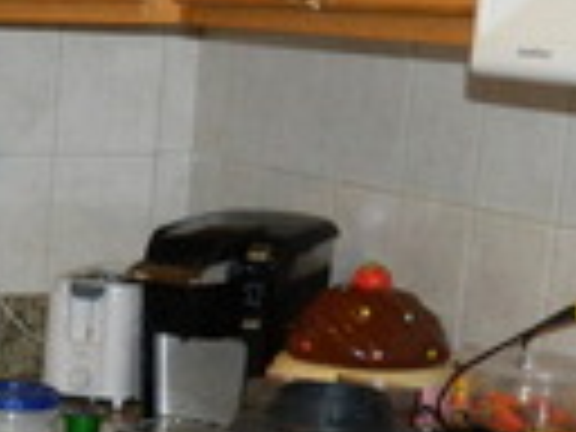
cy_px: 459
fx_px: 2080
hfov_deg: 14.3
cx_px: -400
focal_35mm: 125
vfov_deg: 11.7
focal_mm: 4.5
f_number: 3.1
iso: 200
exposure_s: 1/30
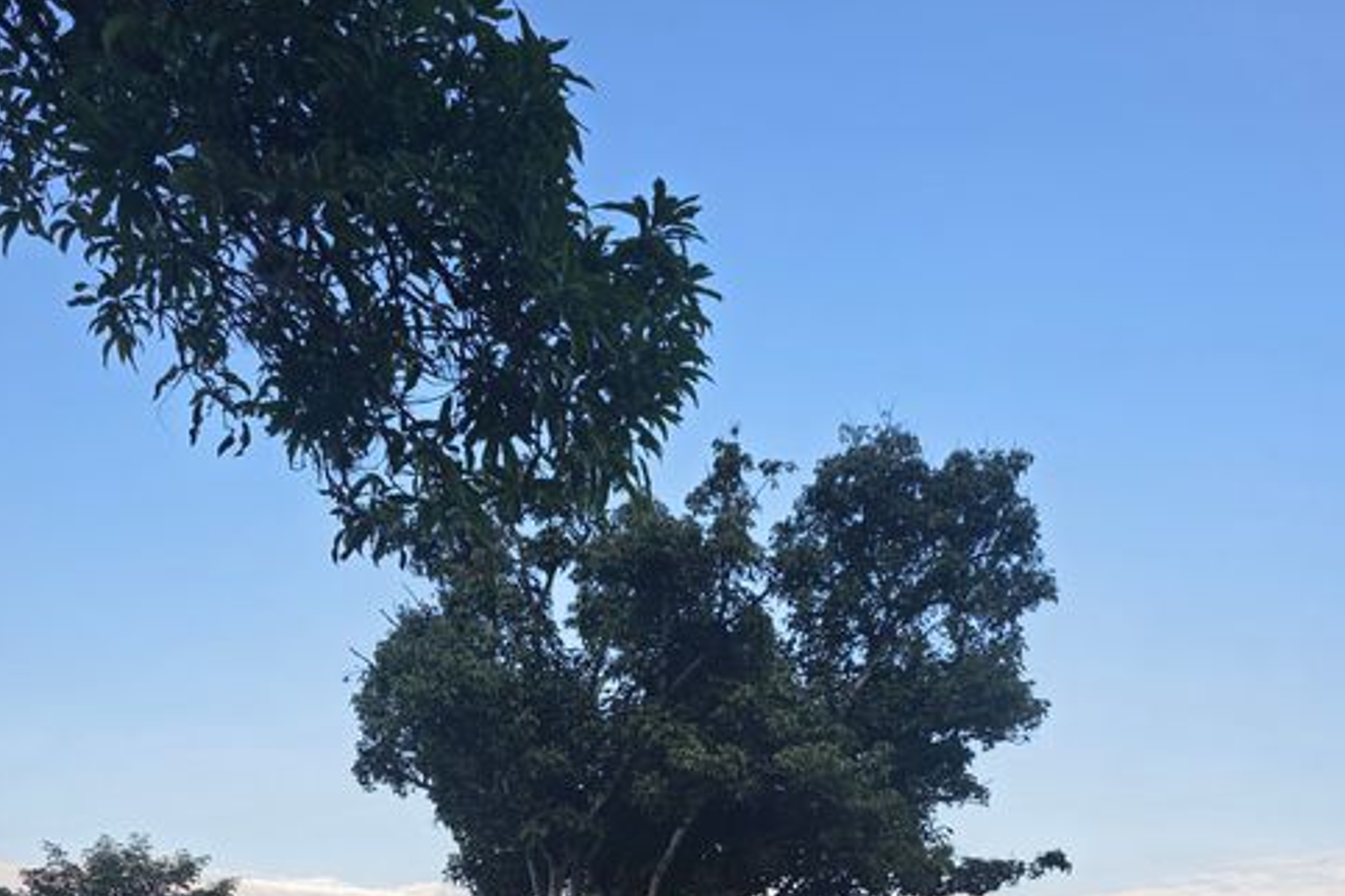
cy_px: 831
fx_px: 1233
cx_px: 682
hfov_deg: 57.2
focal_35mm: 33
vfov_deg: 37.0
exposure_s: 1/359
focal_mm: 6.3
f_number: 1.7
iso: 32
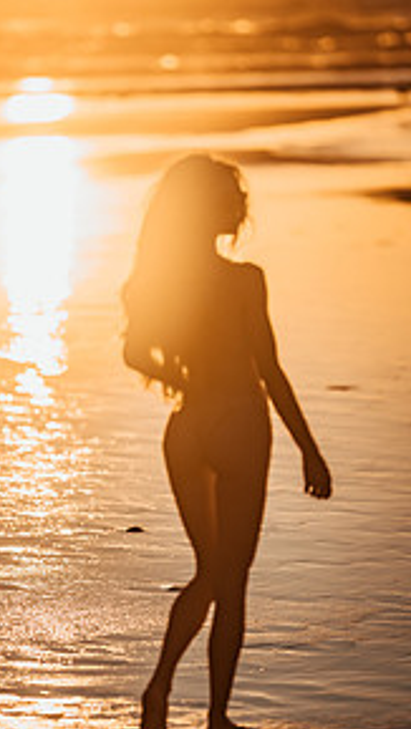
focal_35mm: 220
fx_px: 4254
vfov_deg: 9.8
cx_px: 164
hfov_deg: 5.5
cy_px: 399
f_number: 1.8
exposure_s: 1/8000
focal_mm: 135
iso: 100
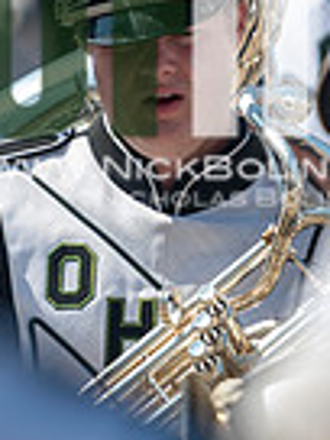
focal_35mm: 819
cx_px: 210
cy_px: 52
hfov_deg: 1.8
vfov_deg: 2.4
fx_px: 10410
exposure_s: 1/1600
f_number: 2.8
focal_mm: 200
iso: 100
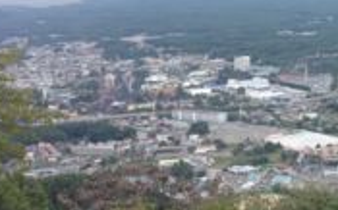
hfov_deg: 24.4
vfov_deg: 16.0
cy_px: 8
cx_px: 357
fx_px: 736
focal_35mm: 80
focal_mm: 4.12
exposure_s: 1/267
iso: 50
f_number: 2.4
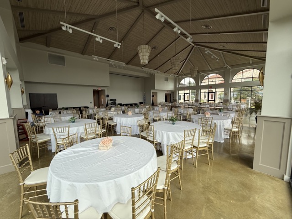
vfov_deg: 85.7
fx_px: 118
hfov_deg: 102.1
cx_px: 146
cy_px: 110
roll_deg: +1.1
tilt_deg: -5.9
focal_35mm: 14
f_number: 2.2
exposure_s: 1/171
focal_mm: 2.22
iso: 50
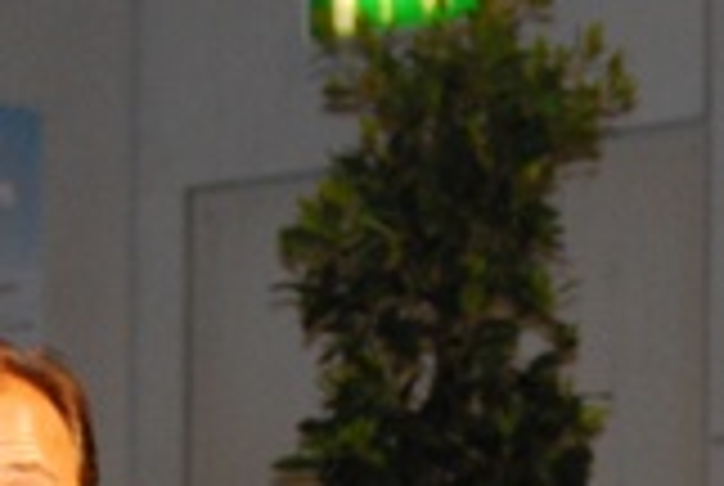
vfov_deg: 3.5
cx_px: 270
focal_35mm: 391
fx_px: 7878
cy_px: 724
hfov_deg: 5.3
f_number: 5.6
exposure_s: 1/60
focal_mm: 70
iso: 1600
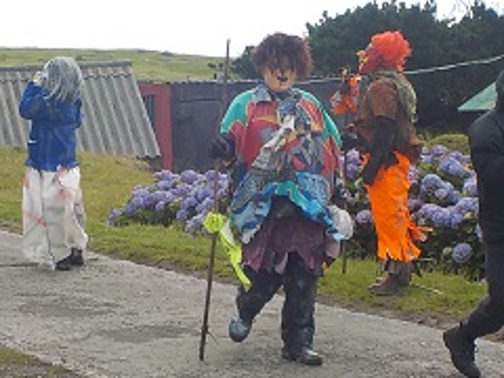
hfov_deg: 15.0
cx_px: 216
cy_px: 166
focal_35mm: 131
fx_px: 1907
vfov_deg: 11.3
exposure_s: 1/400
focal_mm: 12.3
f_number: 5.9
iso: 125
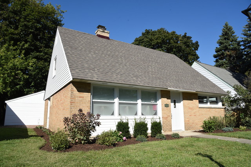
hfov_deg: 73.7
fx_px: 167
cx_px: 126
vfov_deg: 53.2
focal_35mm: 24
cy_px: 84
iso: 400
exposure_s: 1/500
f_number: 11
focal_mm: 24
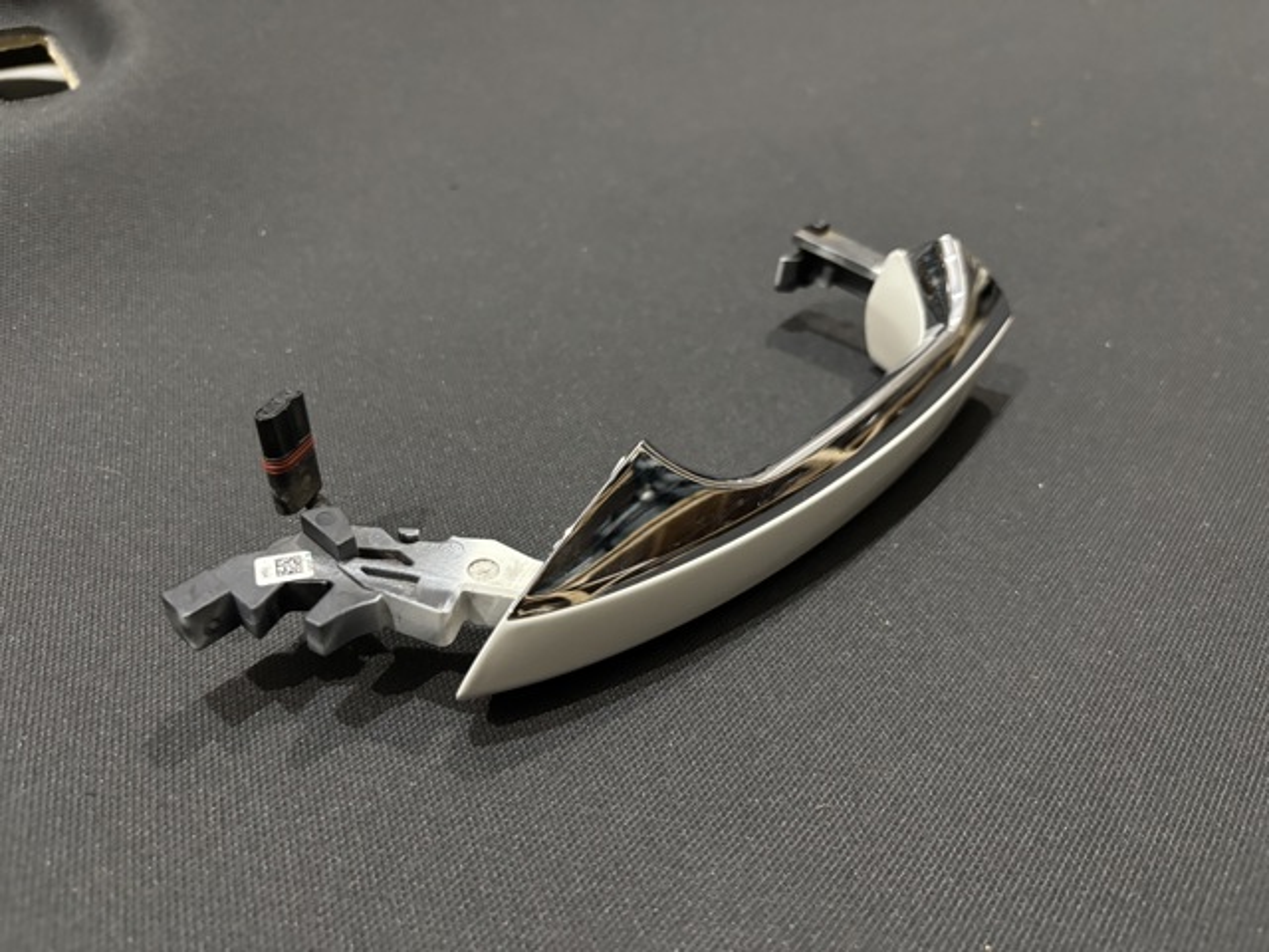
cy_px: 476
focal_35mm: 26
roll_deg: +0.7
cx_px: 634
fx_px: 953
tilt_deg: -39.0
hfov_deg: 67.3
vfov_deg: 53.1
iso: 640
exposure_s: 1/25
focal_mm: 5.96
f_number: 1.6
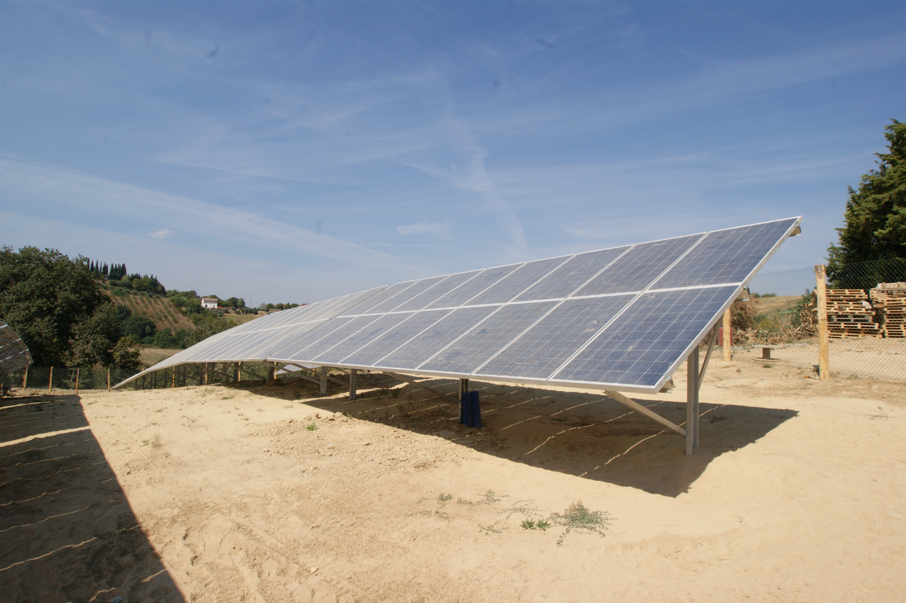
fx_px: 566
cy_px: 302
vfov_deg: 56.1
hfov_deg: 77.4
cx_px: 453
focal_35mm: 22
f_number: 16
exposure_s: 1/160
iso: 100
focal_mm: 15
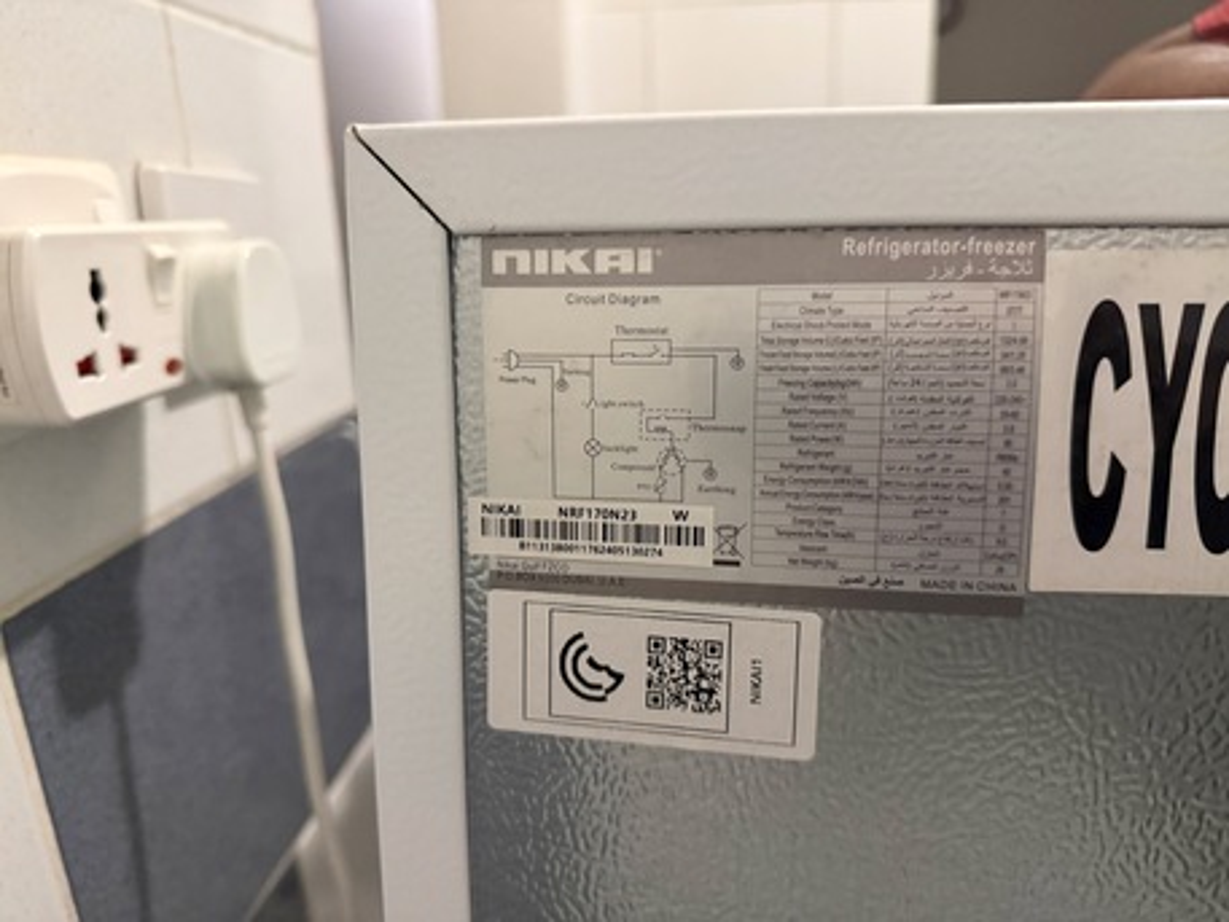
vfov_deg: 56.8
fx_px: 852
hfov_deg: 71.6
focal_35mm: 24
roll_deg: +1.6
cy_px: 461
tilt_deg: -16.6
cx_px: 614
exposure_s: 1/47
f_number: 1.78
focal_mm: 6.76
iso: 800
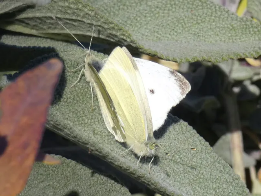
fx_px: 1591
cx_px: 130
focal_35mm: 211
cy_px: 98
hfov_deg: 9.4
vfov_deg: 7.0
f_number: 5.5
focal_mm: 37.8
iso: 80
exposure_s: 1/125
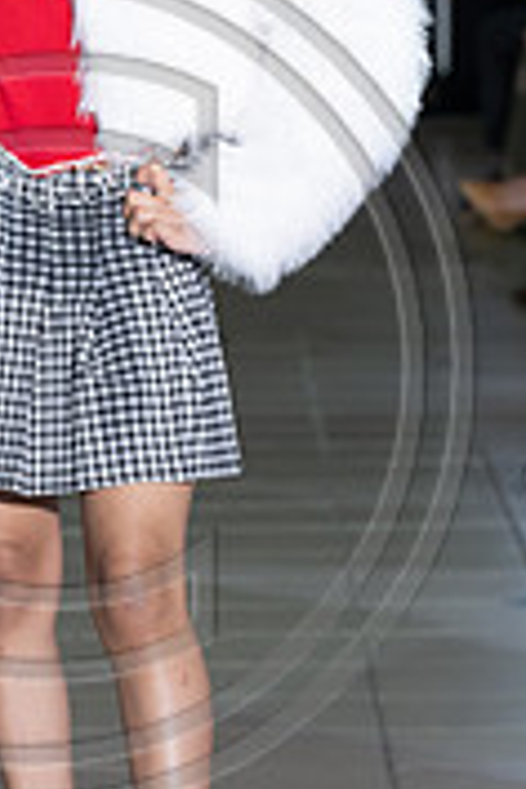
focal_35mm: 259
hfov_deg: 5.3
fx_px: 5676
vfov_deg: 8.0
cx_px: 22
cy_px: 366
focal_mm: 102
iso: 1250
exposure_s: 1/160
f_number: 5
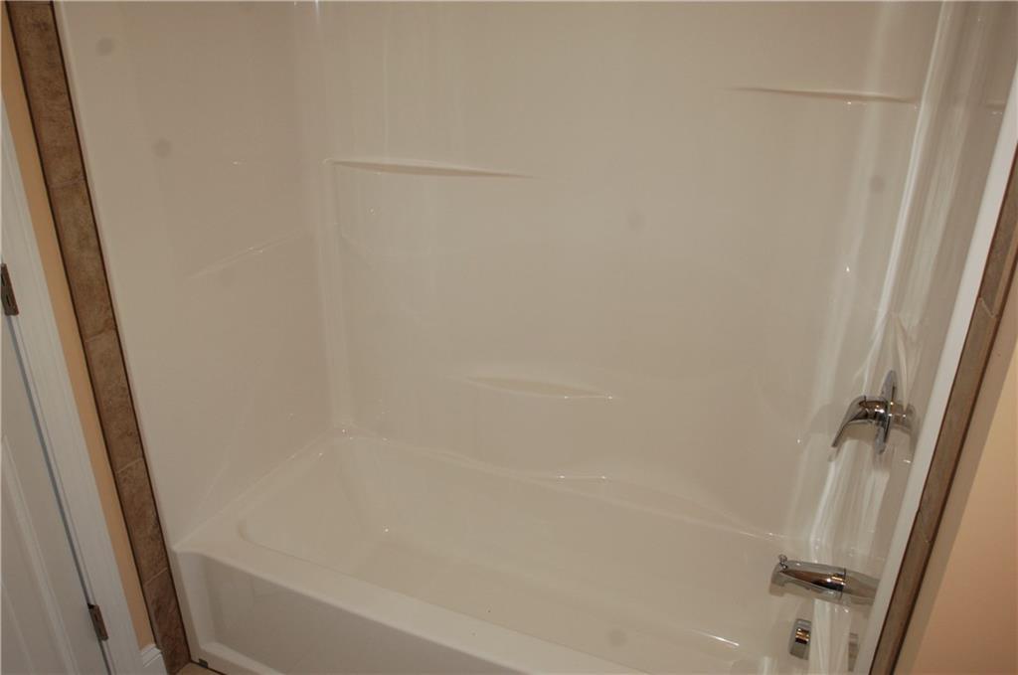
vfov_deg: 50.2
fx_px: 720
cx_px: 509
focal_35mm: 26
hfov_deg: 70.5
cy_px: 338
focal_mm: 17
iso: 400
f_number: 5.6
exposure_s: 1/60
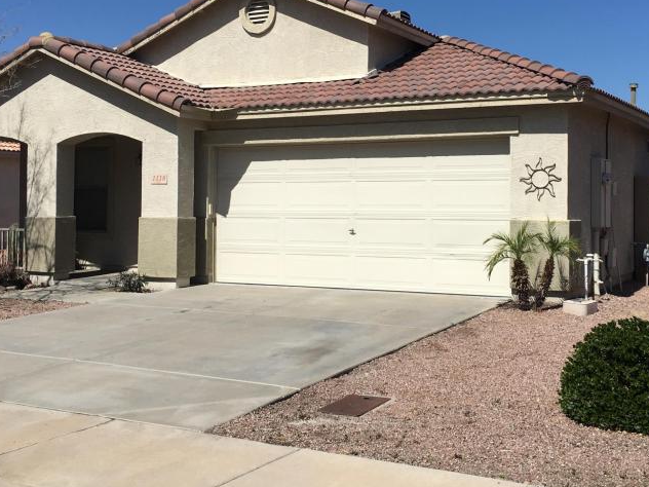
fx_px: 881
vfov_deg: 30.8
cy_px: 184
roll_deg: +0.1
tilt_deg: +2.1
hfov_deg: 40.2
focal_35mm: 47
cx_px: 400
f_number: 2.2
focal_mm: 4.15
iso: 25
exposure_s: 1/3344
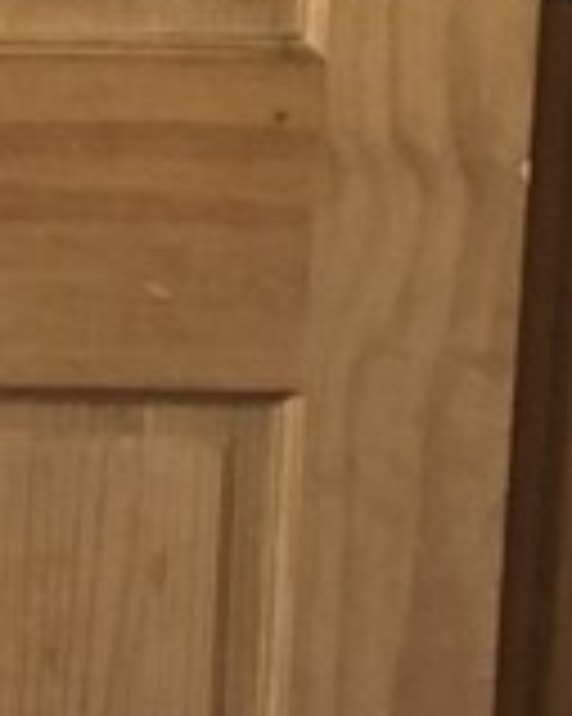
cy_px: -140
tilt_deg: -9.2
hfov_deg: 7.8
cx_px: -829
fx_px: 3855
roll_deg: -0.4
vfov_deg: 10.4
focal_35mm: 182
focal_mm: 4.15
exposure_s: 1/24
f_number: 2.2
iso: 200
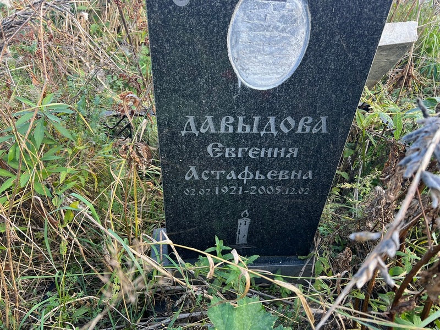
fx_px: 330
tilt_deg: -39.5
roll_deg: -3.7
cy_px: 165
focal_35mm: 26
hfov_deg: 67.3
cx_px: 220
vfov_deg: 53.1
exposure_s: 1/123
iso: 32
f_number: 1.5
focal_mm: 5.7
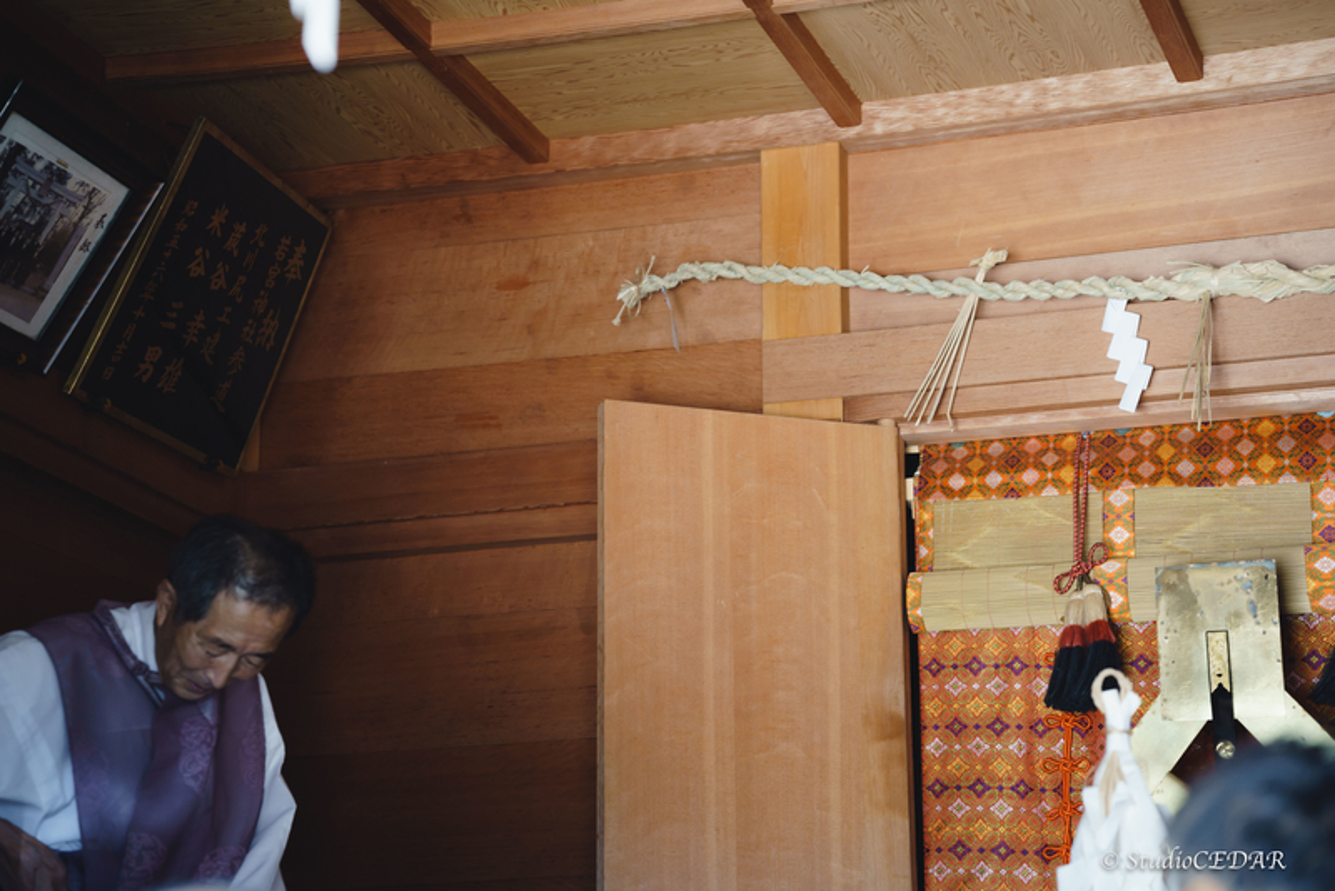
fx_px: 3153
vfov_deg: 16.1
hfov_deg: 23.9
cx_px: 668
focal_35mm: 85
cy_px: 446
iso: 800
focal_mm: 85
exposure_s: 1/100
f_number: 2.2
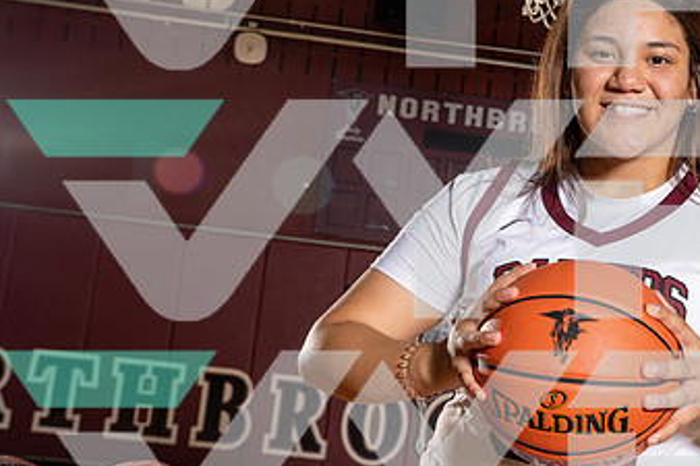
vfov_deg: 20.3
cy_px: 210
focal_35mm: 67
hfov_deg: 29.6
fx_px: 1302
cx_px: 534
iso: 500
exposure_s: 1/250
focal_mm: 39
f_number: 8
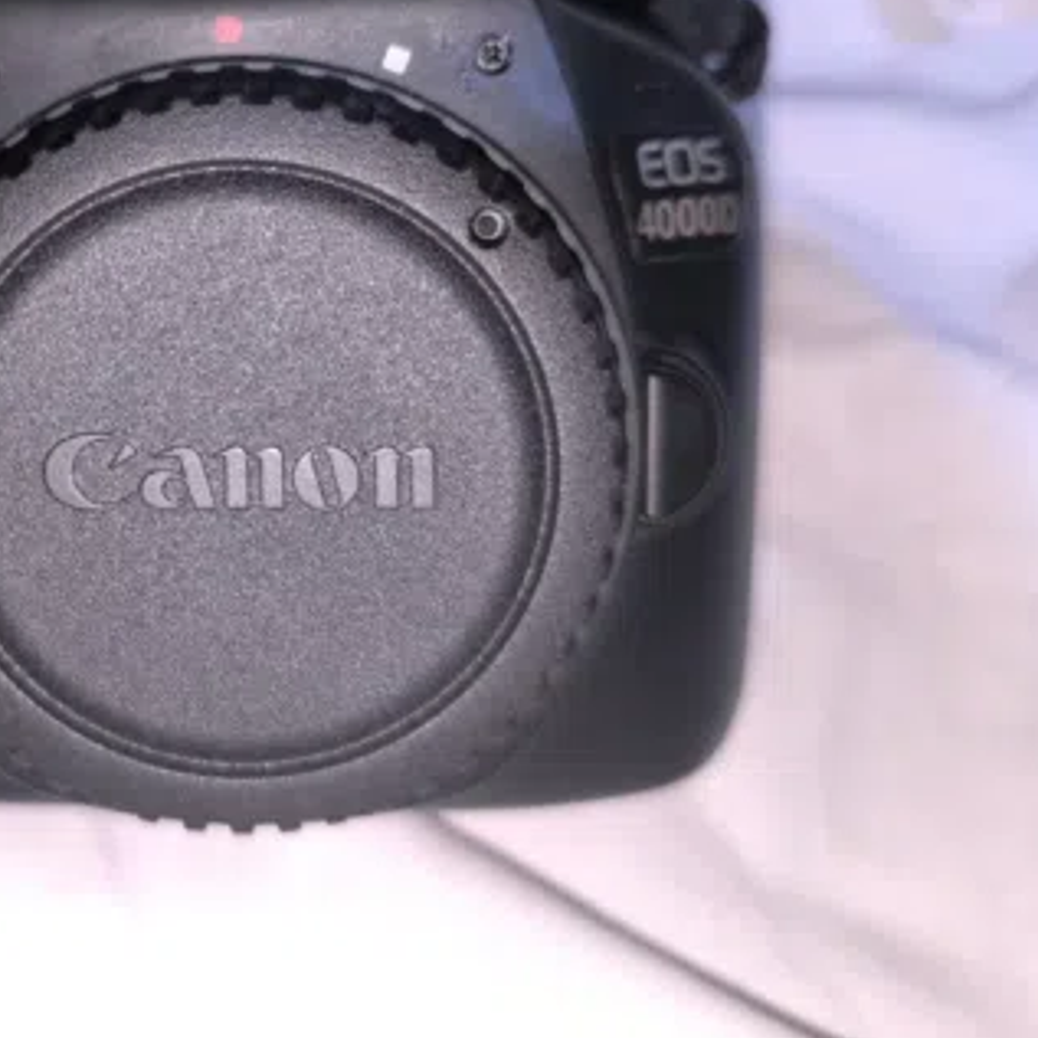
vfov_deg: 40.3
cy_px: 331
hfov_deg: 39.0
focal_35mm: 41
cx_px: 177
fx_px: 1391
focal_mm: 6.14
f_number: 1.65
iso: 1600
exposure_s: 1/50
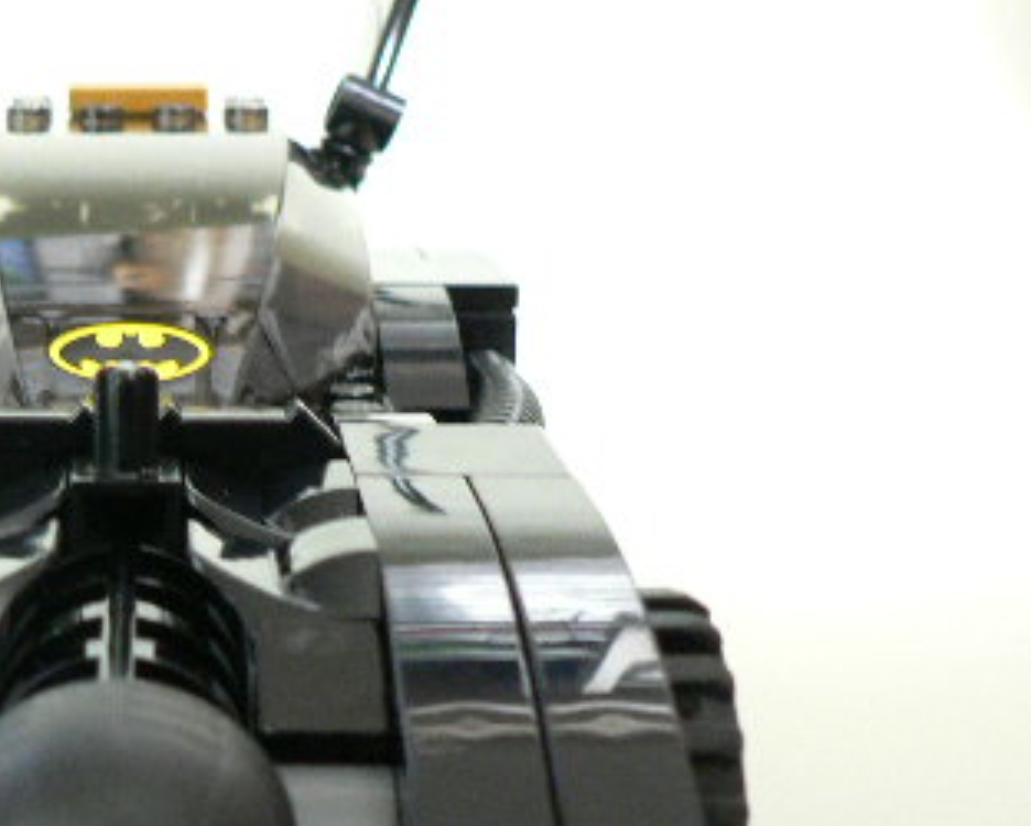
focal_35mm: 72
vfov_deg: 21.0
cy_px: 671
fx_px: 2198
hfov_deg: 25.5
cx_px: 76
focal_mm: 6
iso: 200
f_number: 2.8
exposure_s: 1/5
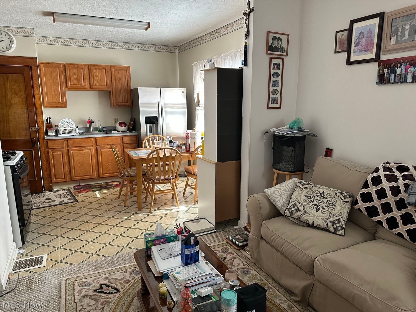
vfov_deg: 56.8
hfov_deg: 71.6
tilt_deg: -10.3
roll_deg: +1.2
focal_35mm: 24
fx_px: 288
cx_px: 208
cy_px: 156
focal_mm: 6.86
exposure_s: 1/100
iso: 250
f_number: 1.78
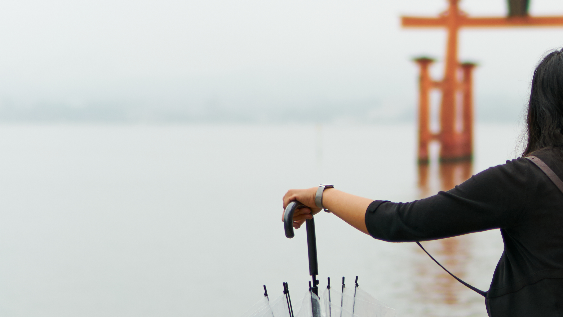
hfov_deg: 19.4
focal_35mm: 108
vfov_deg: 11.2
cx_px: 529
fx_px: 1612
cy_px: 85
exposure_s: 1/1250
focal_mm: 35
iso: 100
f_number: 1.4
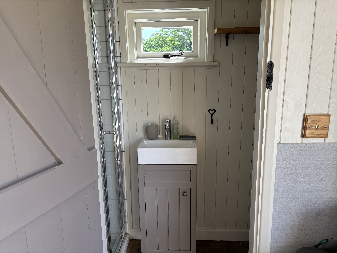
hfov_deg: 67.3
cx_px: 168
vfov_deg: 53.1
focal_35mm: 26
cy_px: 126
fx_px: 253
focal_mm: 5.96
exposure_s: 1/190
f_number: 1.6
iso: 40
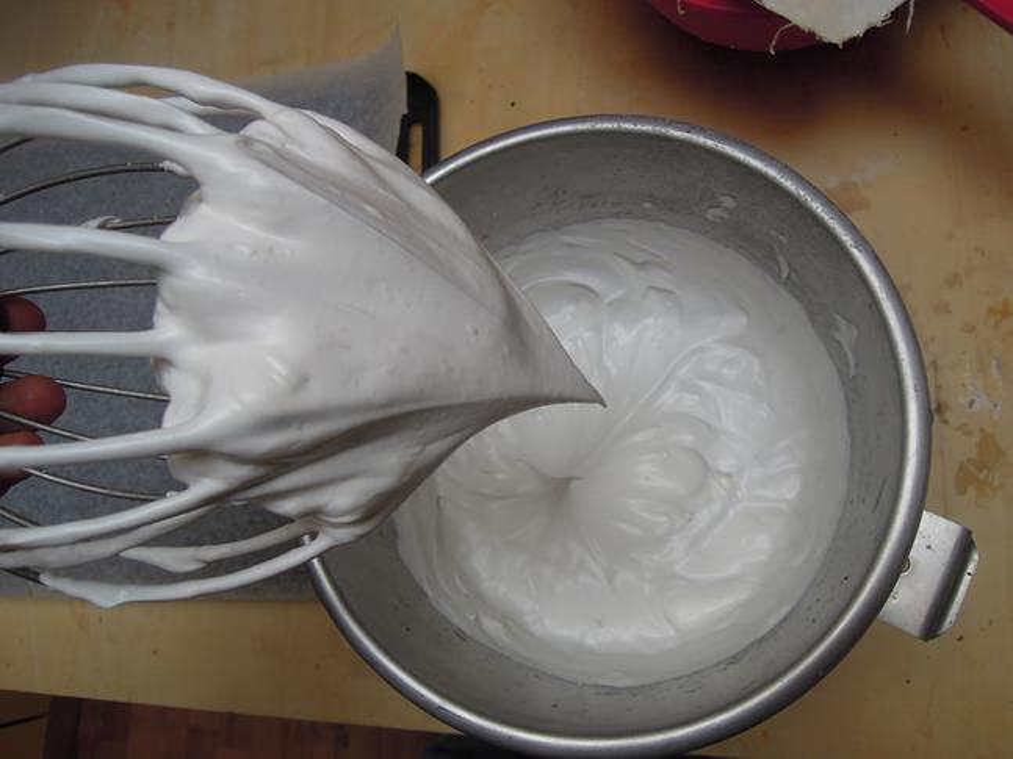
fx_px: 702
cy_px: 380
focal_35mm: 24
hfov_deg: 71.6
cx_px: 506
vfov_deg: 56.8
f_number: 2.8
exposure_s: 1/250
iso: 200
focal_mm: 4.3
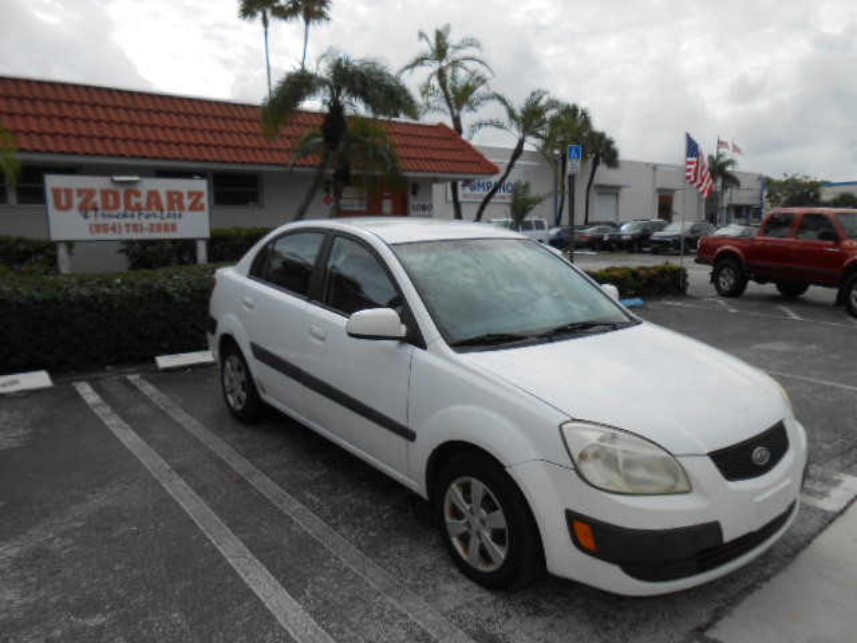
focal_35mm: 26
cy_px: 322
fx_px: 644
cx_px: 428
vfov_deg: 53.1
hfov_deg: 67.3
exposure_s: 1/1000
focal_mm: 4.6
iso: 80
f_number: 3.5
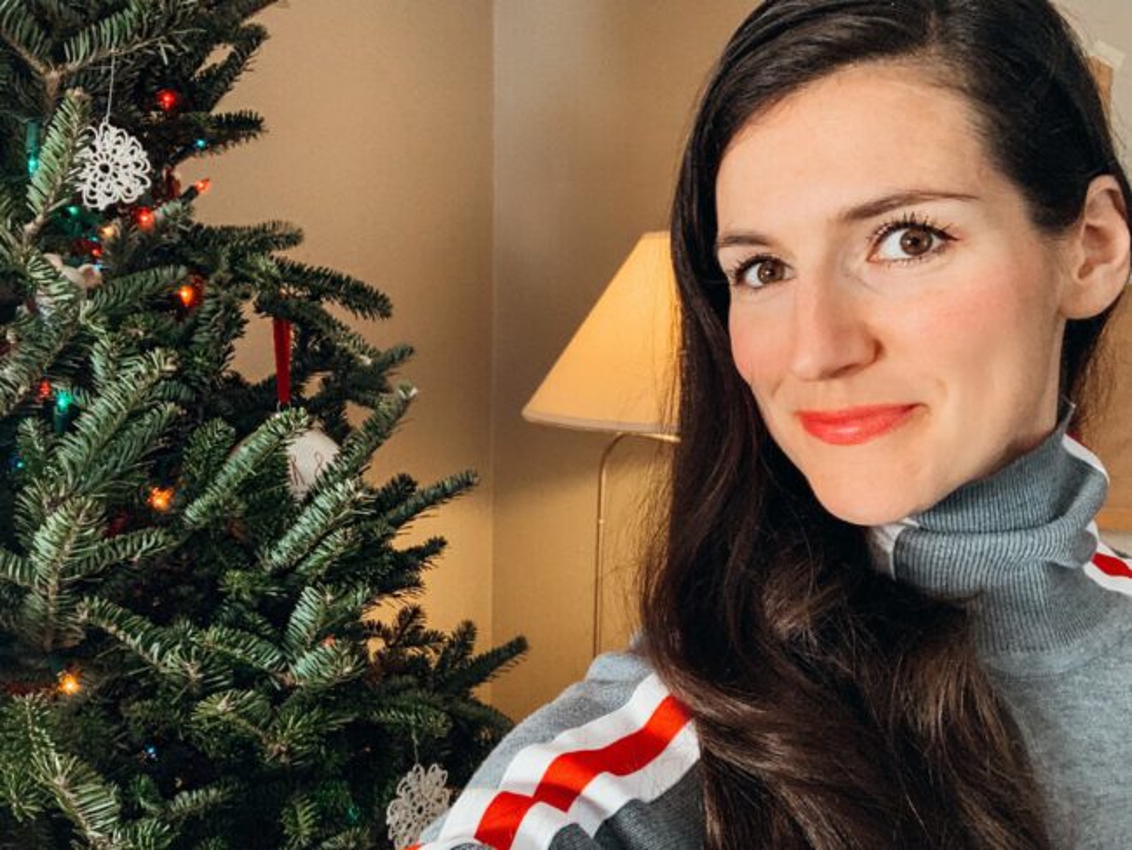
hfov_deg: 56.8
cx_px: 566
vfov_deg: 44.2
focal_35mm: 32
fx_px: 1047
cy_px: 425
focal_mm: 2.87
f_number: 2.2
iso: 250
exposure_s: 1/60
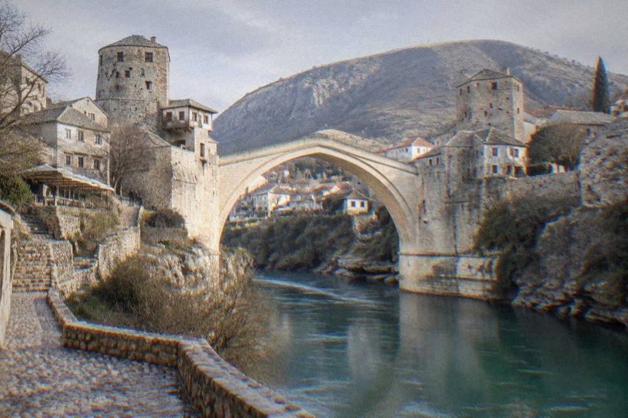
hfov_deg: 51.9
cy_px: 209
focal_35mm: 37
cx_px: 314
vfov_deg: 35.9
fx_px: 645
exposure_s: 1/800
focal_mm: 37
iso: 400
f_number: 5
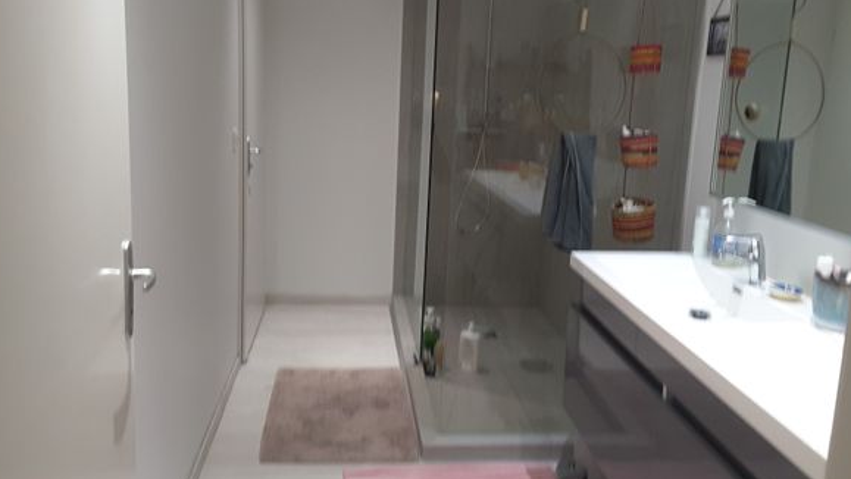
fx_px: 790
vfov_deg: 33.7
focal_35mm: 35
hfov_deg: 56.6
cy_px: 207
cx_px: 419
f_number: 1.9
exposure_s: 1/25
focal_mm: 2.9
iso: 125
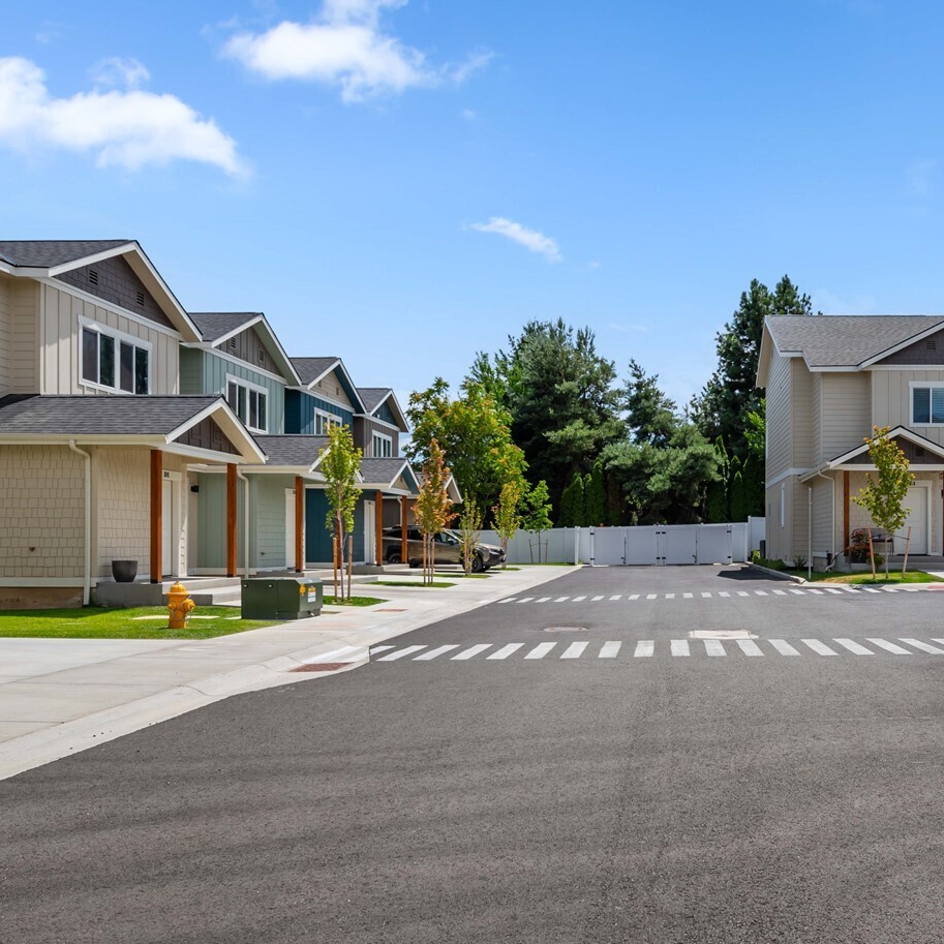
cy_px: 537
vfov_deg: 53.9
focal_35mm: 30
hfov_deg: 52.8
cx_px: 644
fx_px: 926
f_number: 8
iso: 100
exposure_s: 1/500
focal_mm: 19
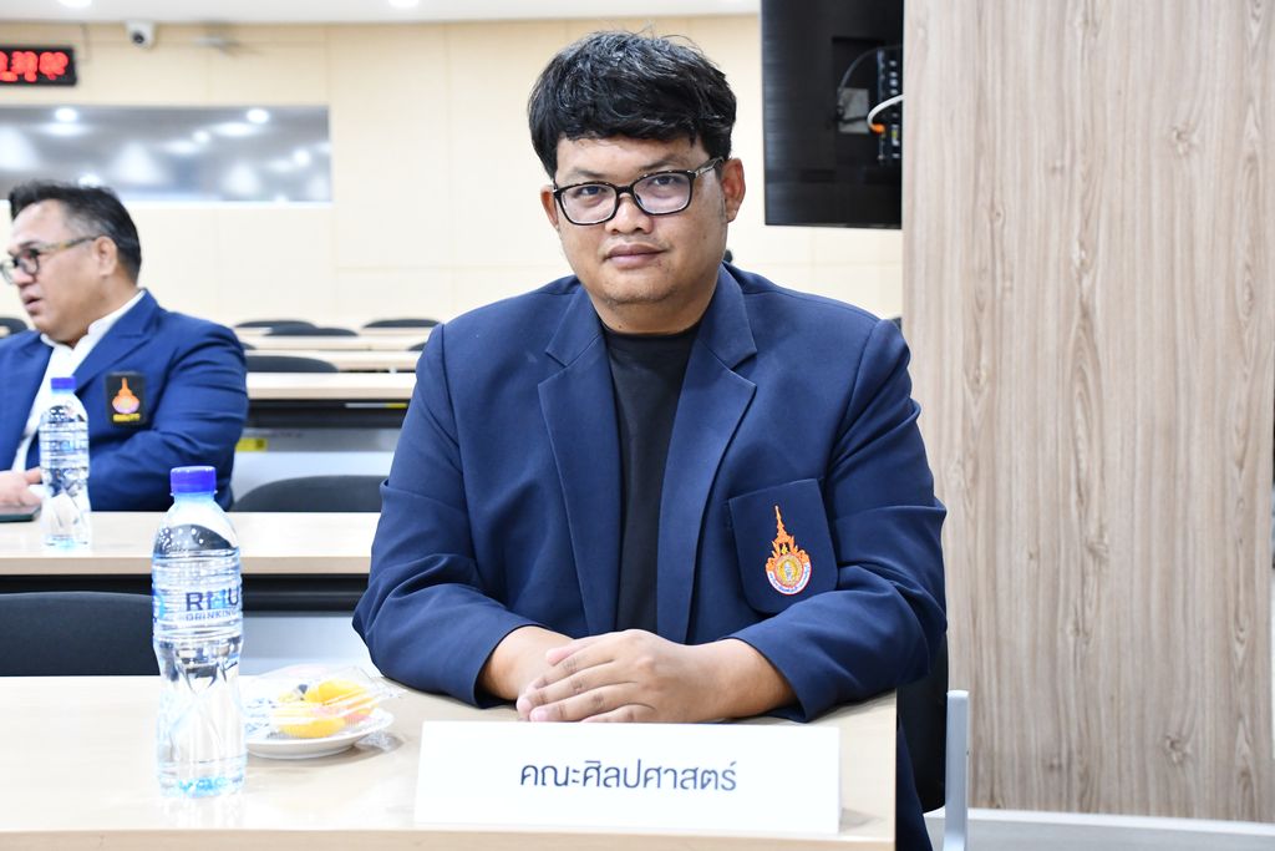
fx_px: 2125
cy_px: 426
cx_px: 638
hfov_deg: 33.4
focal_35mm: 60
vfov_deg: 22.6
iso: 3200
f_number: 4.2
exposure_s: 1/60
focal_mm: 40
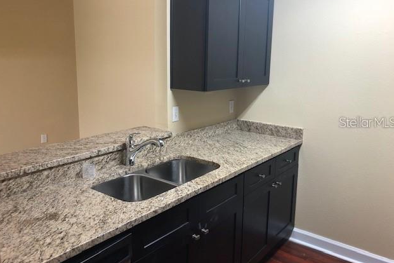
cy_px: 122
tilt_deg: -9.9
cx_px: 196
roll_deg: -0.9
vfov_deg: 43.6
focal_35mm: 30
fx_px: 328
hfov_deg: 61.9
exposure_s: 1/15
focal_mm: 3.99
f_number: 1.8
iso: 40
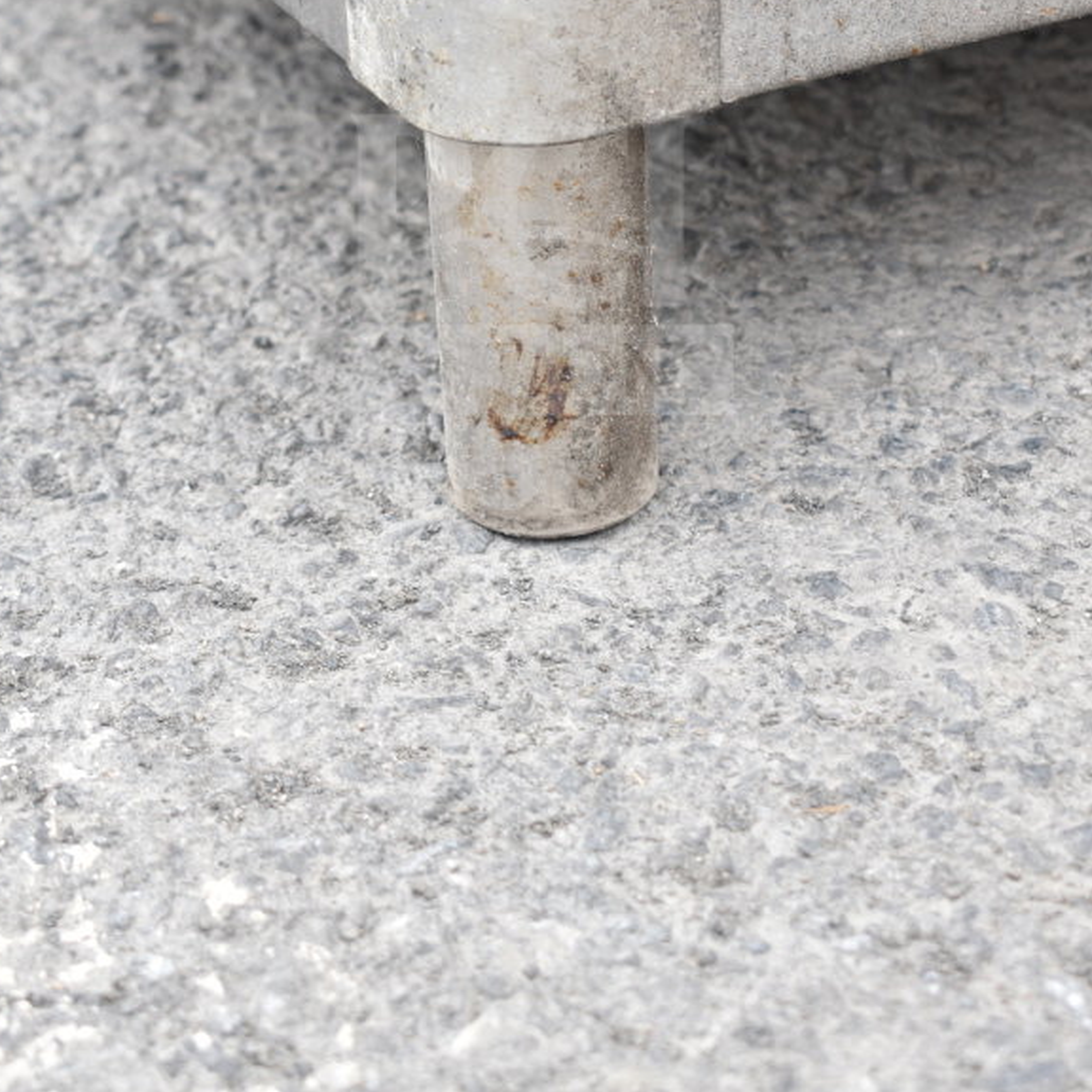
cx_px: 519
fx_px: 2891
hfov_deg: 21.4
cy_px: 264
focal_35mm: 81
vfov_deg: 21.2
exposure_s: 1/125
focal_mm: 40
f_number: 5.6
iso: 200
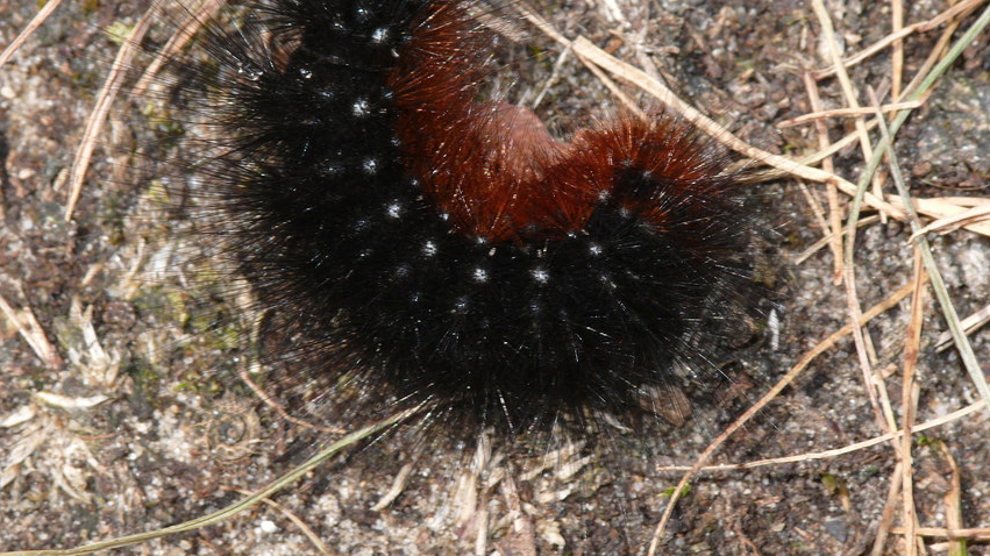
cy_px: 241
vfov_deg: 5.7
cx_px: 495
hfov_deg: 10.2
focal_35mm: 212
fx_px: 5563
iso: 100
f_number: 8
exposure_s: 1/250
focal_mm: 41.1
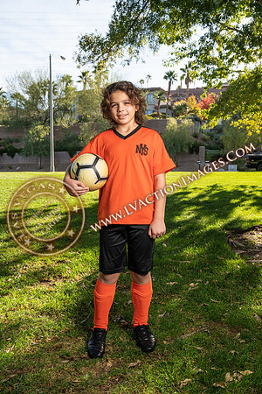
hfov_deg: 41.7
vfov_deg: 59.5
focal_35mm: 32
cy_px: 197
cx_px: 131
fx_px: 344
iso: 100
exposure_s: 1/160
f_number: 5.6
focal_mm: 31.5
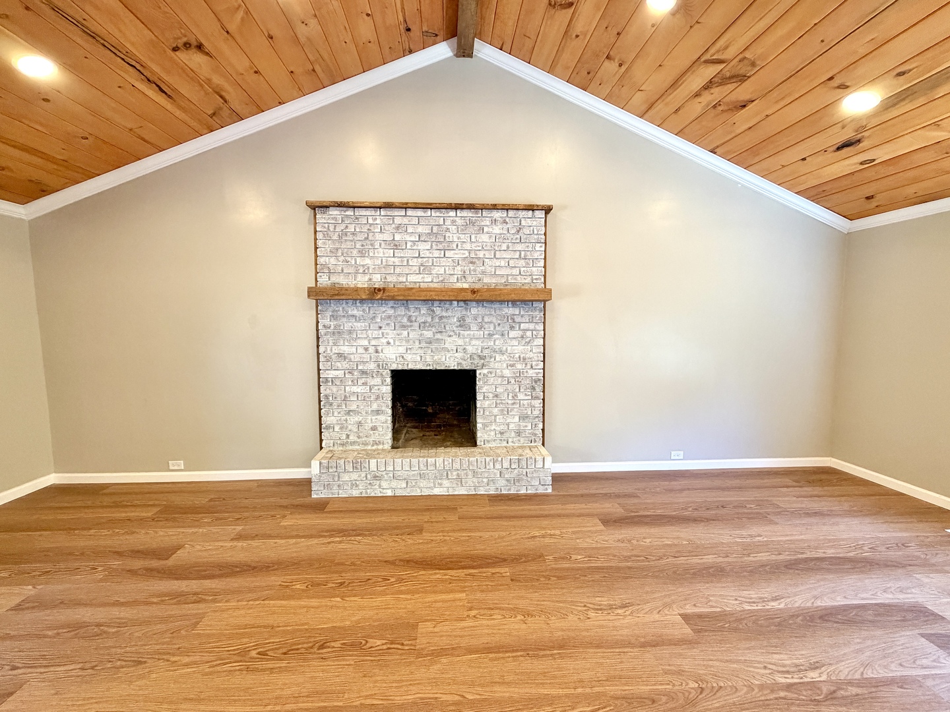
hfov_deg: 102.1
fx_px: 384
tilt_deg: -4.3
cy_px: 356
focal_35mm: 14
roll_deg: +0.4
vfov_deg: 85.7
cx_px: 475
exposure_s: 1/120
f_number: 2.2
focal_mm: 2.22
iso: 320
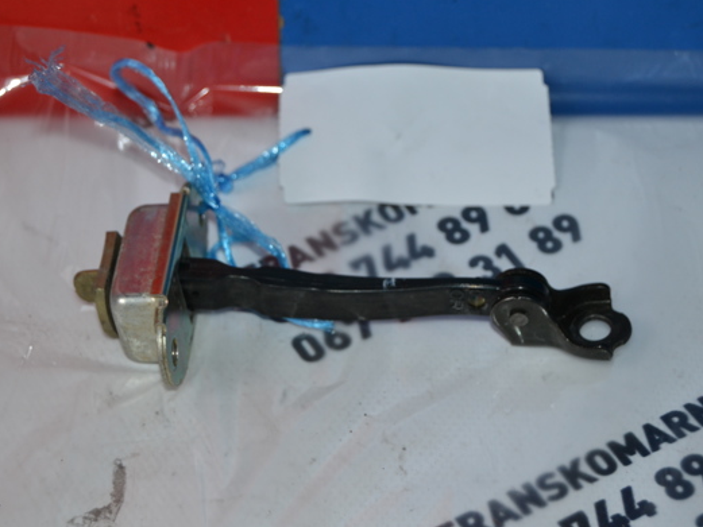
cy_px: 256
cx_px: 341
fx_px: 1727
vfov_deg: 17.4
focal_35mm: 85
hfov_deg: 23.0
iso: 560
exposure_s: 1/60
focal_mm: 48
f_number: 5.3
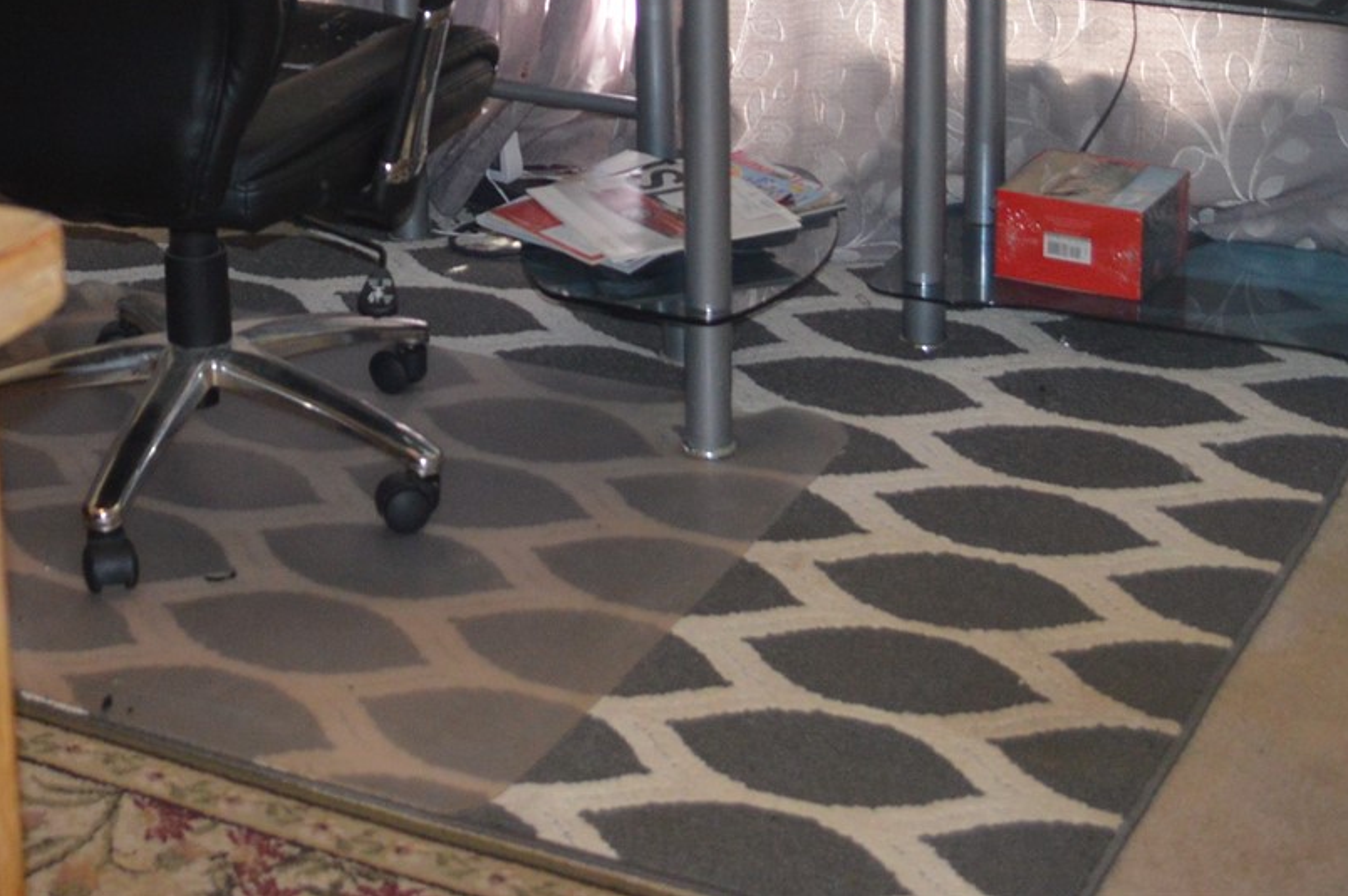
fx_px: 2732
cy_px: -312
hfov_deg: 27.0
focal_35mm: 73
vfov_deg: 17.4
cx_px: 210
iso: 720
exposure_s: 1/60
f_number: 3.5
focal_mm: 18
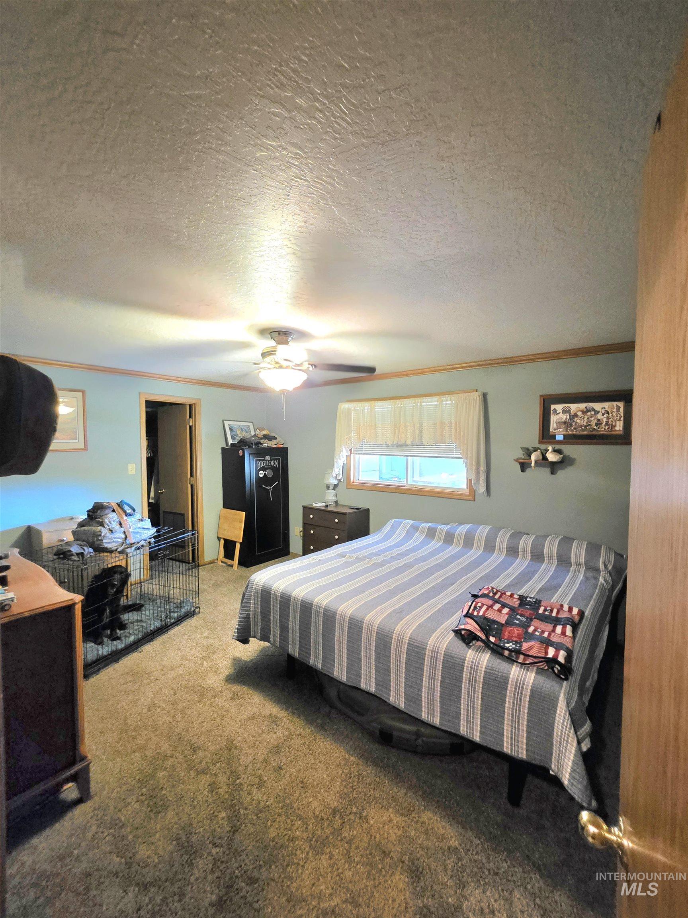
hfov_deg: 89.9
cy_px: 459
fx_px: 345
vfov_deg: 106.2
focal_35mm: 13
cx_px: 344
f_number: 1.9
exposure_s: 1/60.2
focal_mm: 2.2
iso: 1000
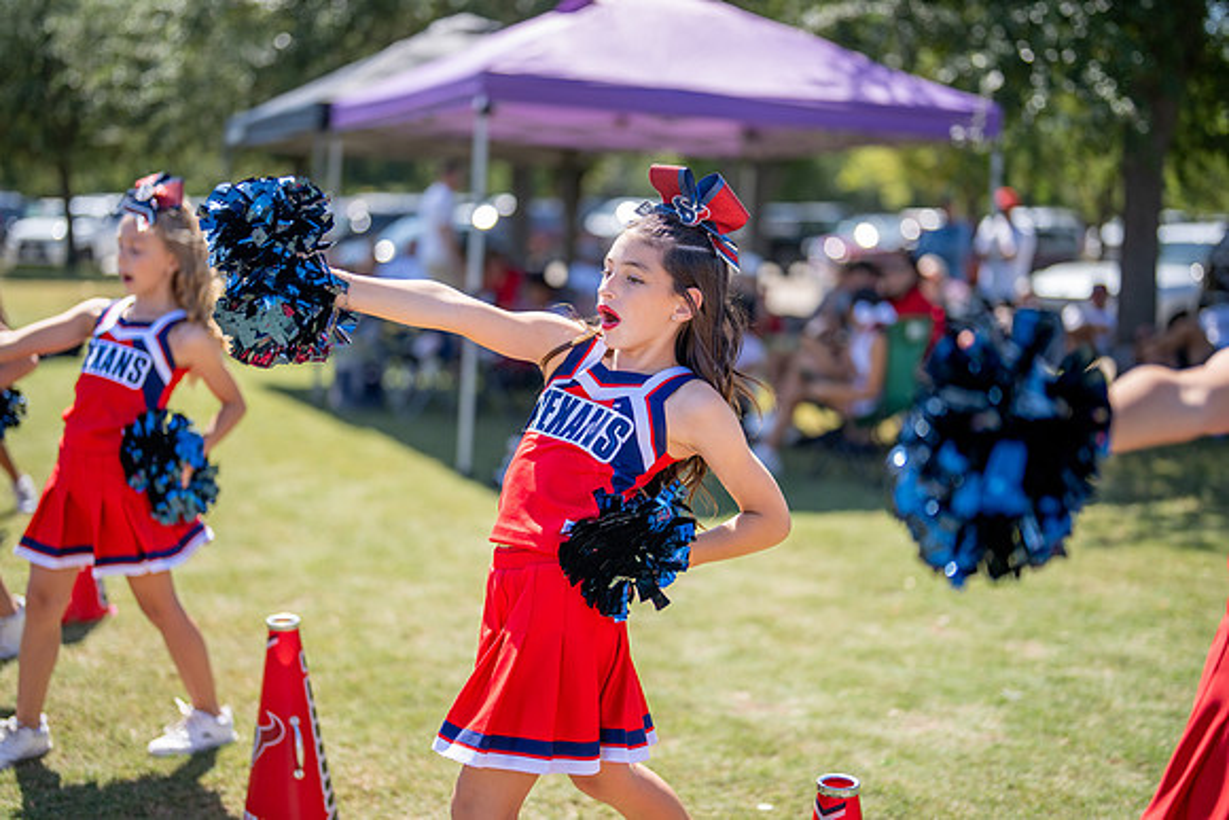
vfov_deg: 26.9
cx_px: 615
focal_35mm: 50
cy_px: 410
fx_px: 1714
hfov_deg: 39.5
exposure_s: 1/8000
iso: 160
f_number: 1.2
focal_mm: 50
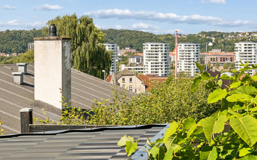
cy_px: 39
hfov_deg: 25.5
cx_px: 143
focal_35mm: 81
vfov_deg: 16.0
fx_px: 567
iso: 200
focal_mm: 35
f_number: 8
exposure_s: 1/500
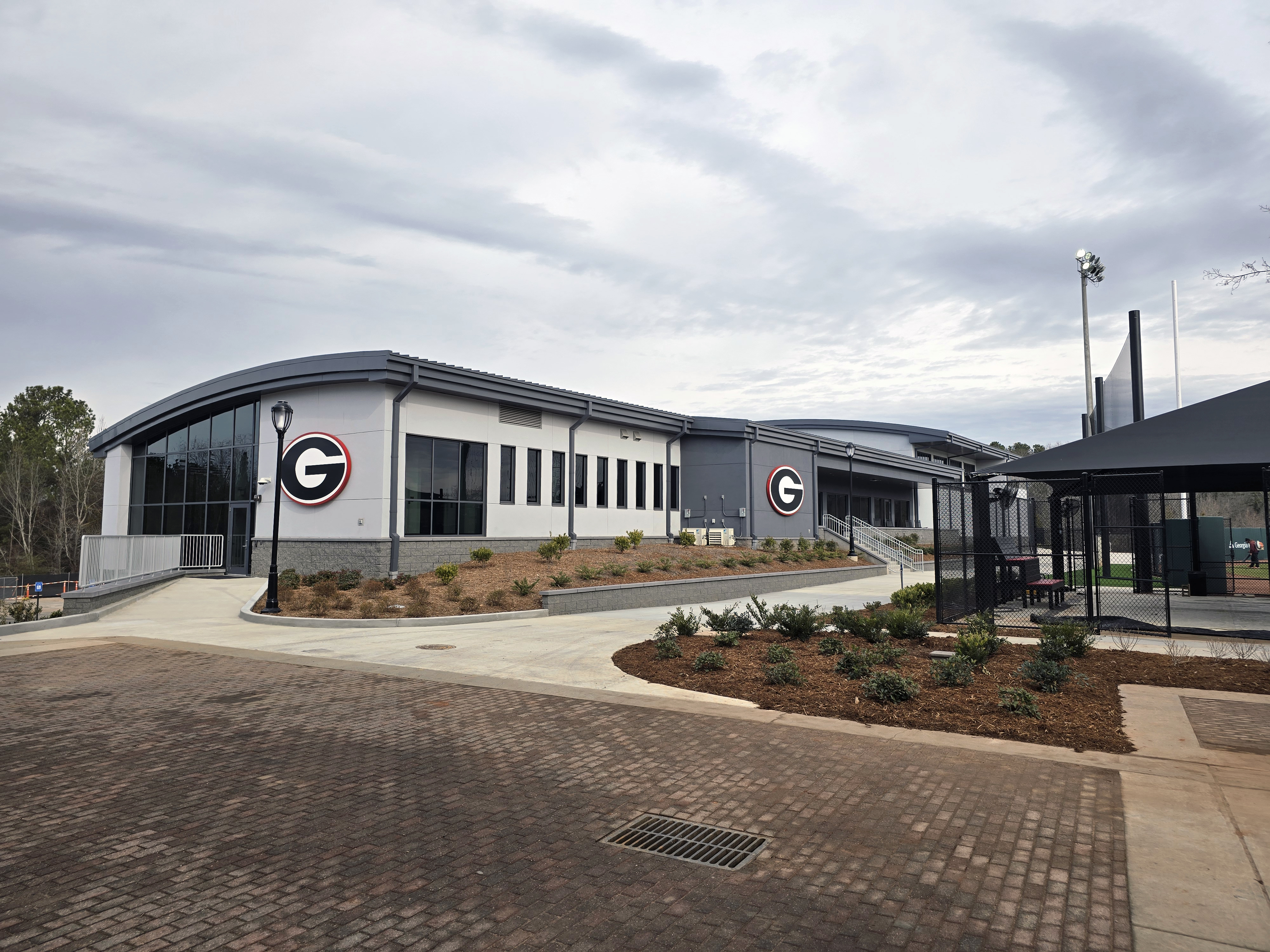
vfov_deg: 58.9
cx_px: 635
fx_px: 844
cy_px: 476
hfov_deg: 73.9
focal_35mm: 23
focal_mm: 6.3
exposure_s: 1/643
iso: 12
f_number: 1.7
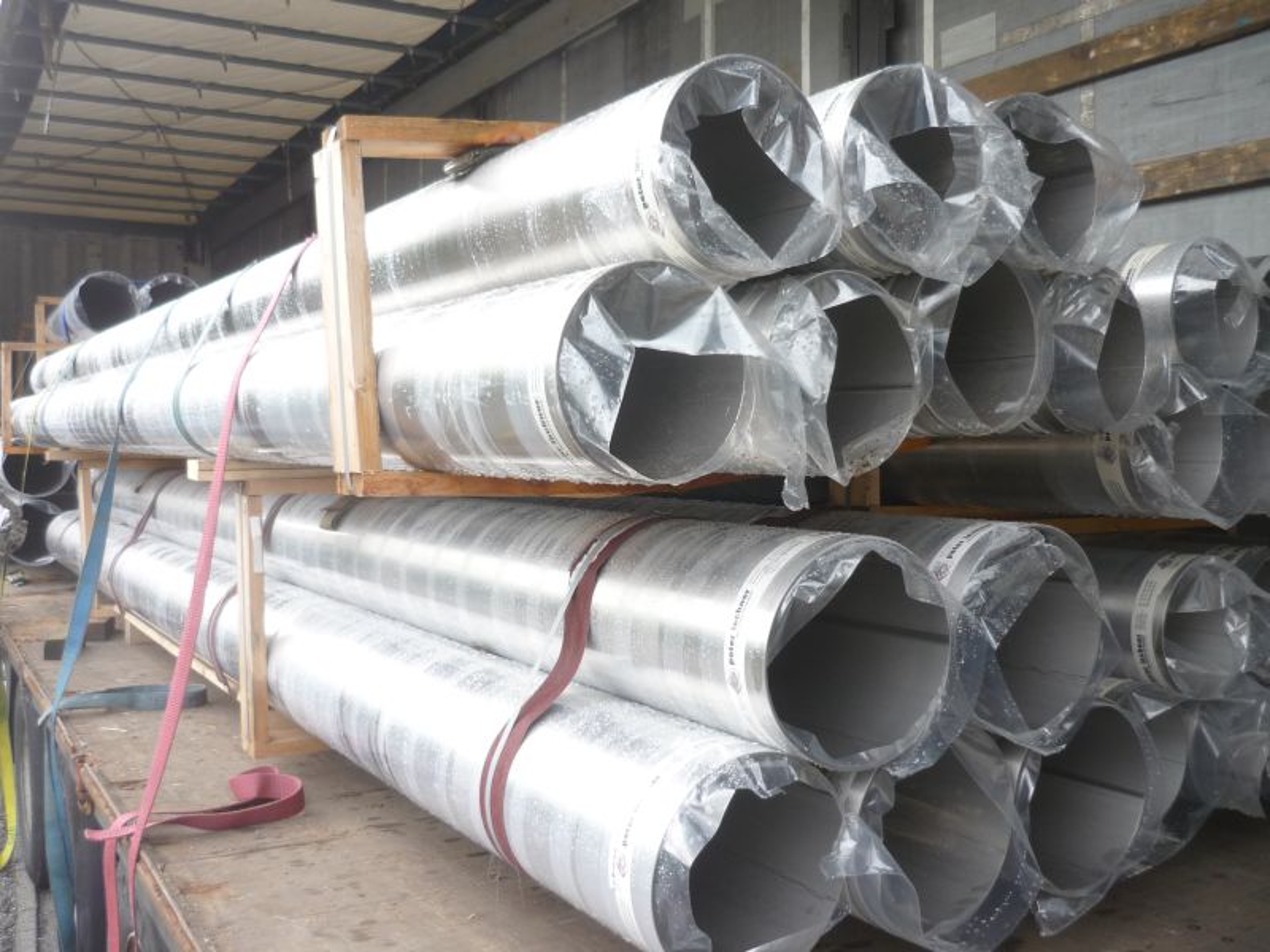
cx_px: 635
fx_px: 1211
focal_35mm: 33
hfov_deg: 55.4
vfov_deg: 42.9
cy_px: 476
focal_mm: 5.5
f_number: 2.8
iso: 100
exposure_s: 1/100
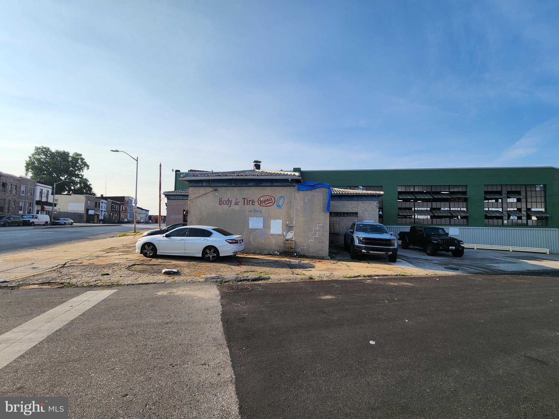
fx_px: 210
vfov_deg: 89.9
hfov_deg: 106.2
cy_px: 210
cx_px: 280
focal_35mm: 13
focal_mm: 2.2
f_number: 2.2
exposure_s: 1/1765
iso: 50
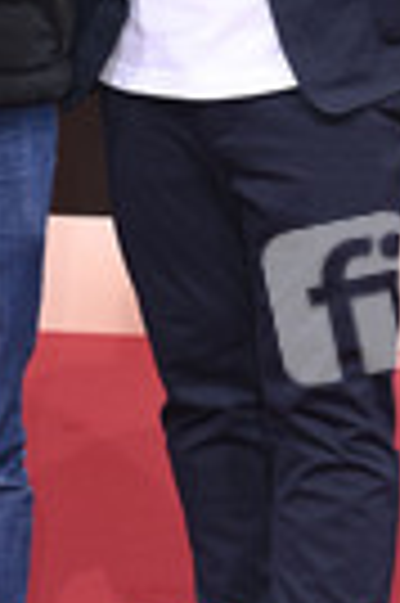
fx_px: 3492
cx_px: 85
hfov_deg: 6.5
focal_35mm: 209
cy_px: 54
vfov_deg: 9.8
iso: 400
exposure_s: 1/250
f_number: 5.6
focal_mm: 70
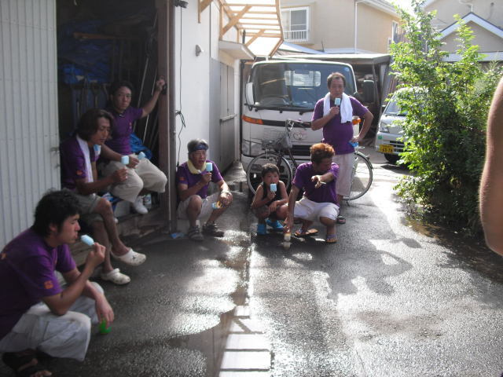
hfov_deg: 51.4
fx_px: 523
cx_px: 252
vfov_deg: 39.7
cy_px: 188
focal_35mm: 36
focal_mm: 6.3
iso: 100
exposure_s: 1/400
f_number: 3.1
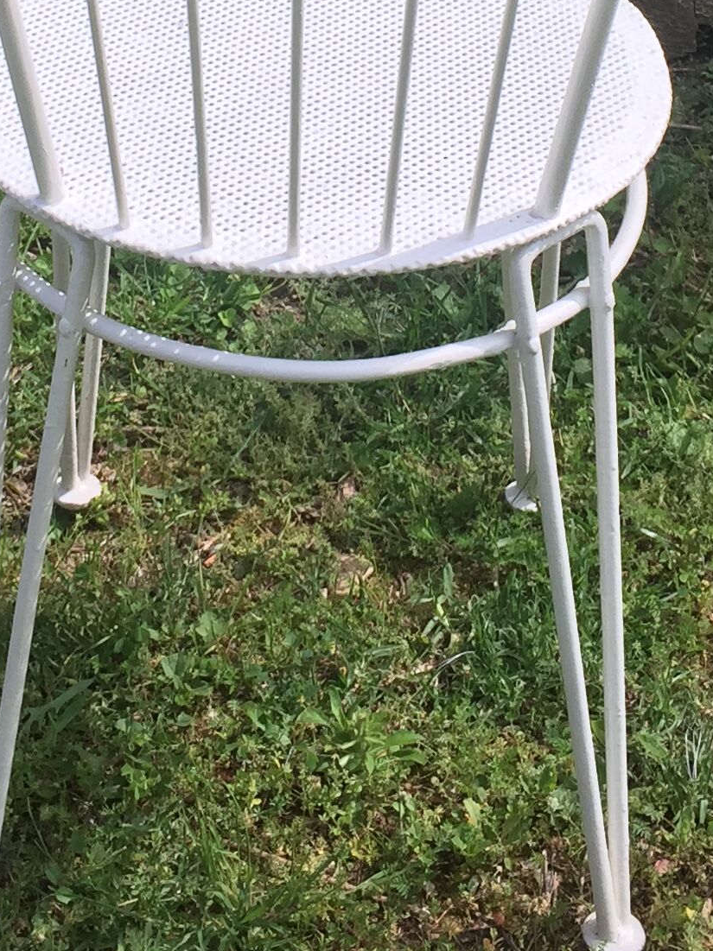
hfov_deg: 17.1
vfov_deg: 21.5
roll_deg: +0.9
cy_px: -120
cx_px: 307
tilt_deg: -22.6
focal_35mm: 86
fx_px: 2363
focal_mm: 4.15
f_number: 2.2
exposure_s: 1/1364
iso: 32
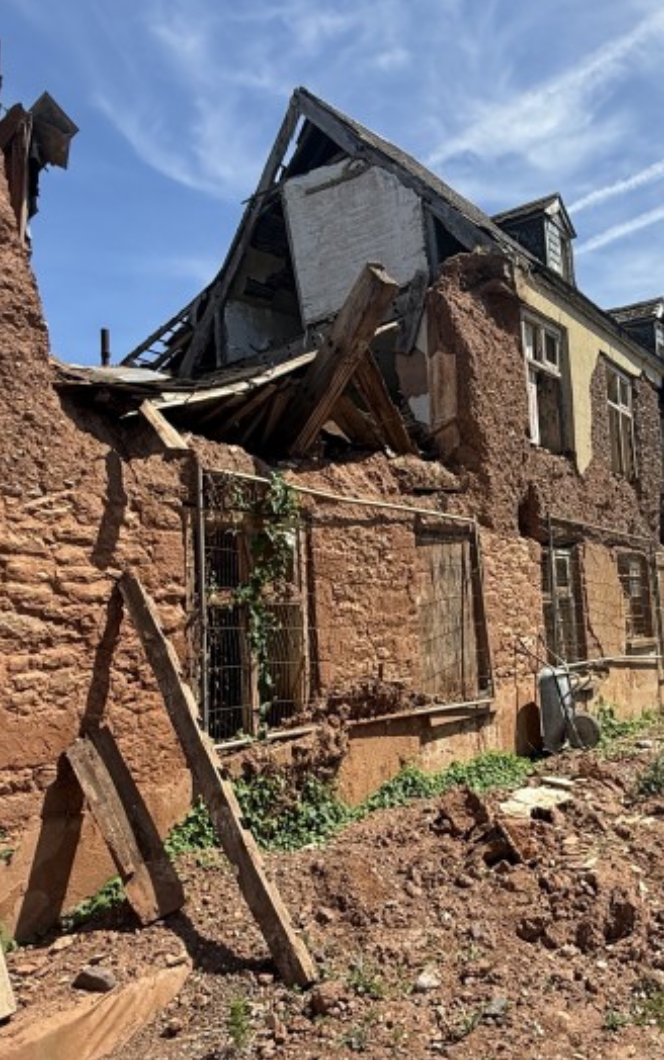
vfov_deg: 64.5
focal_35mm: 29
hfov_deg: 41.3
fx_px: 839
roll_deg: +3.4
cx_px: 534
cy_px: 579
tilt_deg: +4.1
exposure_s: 1/1312
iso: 50
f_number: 2.2
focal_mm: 2.22
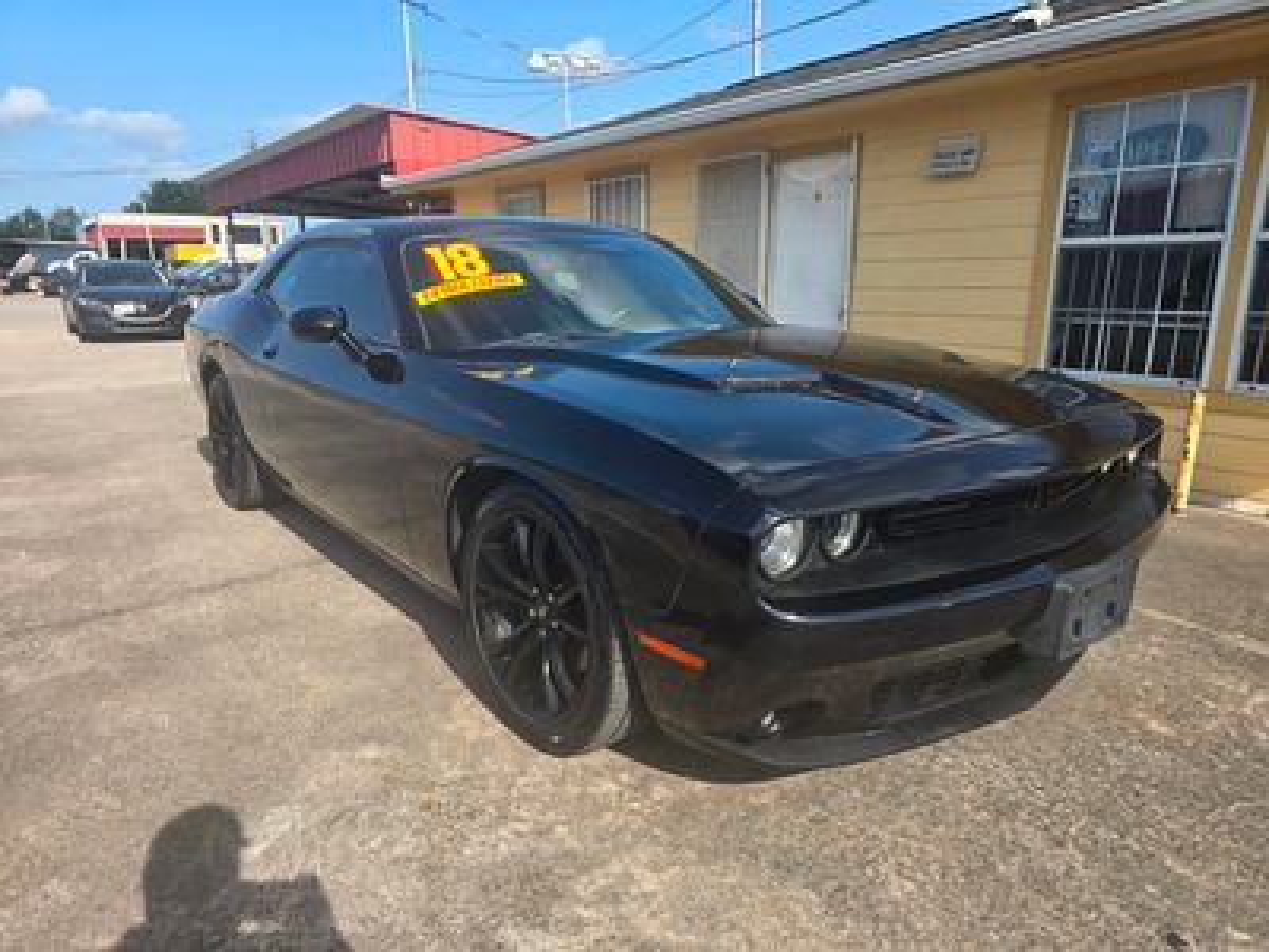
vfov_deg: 58.9
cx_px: 634
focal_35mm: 23
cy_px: 476
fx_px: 843
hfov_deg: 73.9
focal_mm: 6.3
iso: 12
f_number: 1.7
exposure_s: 1/528
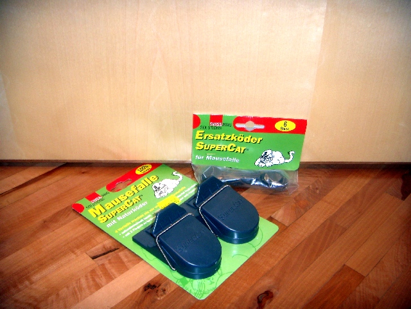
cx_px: 206
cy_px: 154
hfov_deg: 49.0
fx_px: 451
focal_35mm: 38
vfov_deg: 37.7
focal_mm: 6.4
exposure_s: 1/60.2
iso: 64
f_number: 3.5
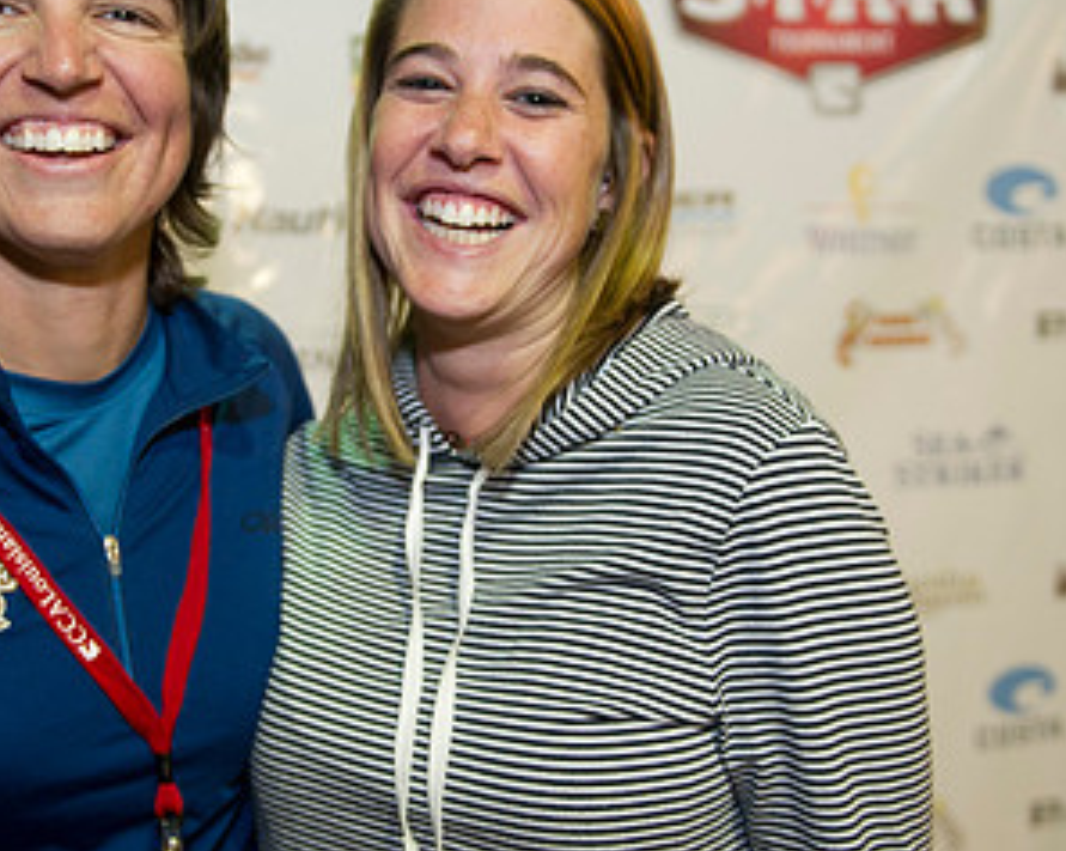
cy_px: 434
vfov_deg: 34.1
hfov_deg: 41.8
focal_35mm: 44
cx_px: 420
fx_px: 1387
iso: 1250
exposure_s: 1/60
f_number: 2.8
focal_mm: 24
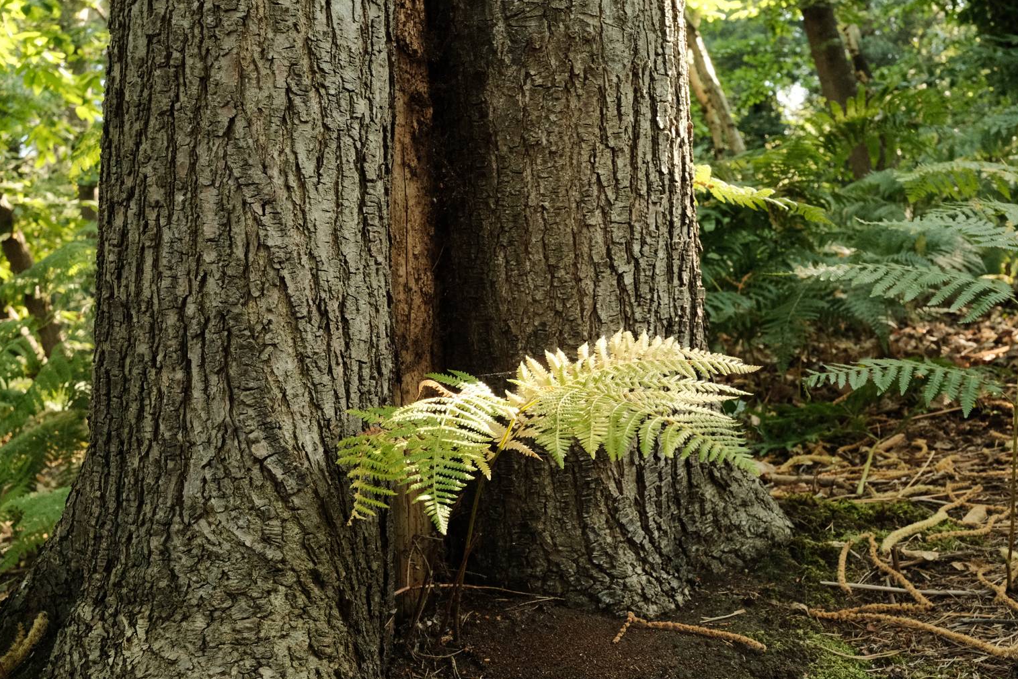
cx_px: 532
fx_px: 1046
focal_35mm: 37
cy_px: 325
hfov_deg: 51.9
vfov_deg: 35.9
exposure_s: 1/100
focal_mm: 23
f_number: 8
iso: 4000
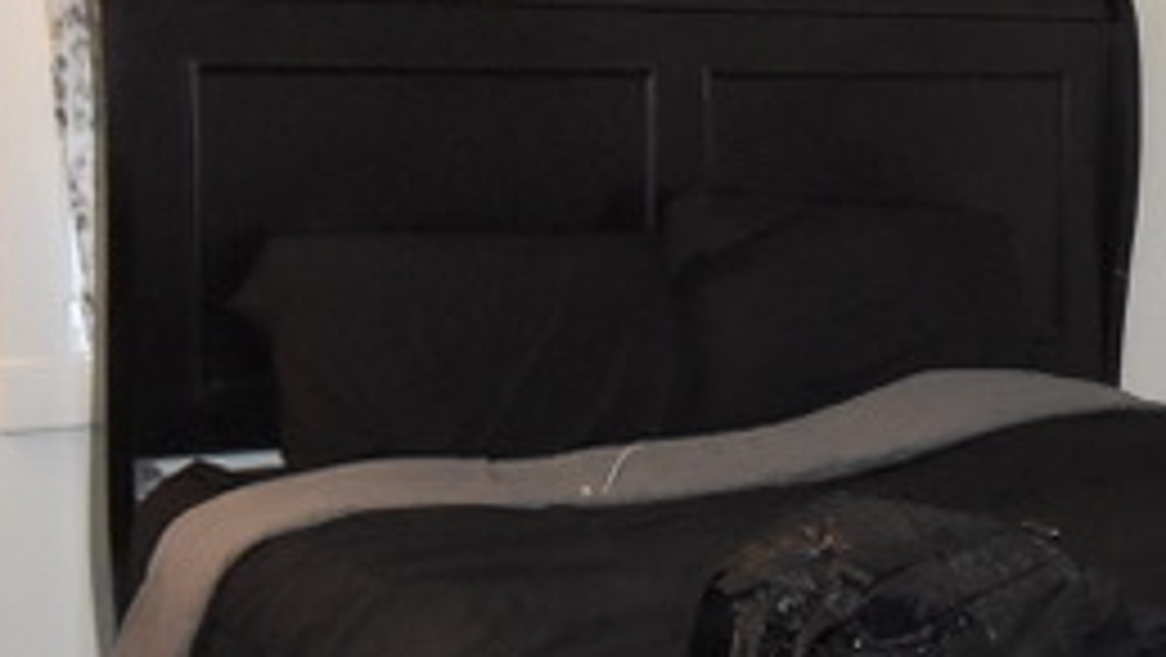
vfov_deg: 15.3
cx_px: 1125
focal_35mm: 79
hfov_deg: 25.7
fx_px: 2444
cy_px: 326
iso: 3200
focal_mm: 12
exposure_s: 1/60
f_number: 4
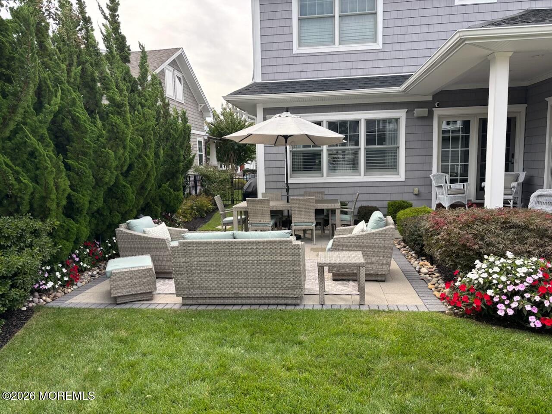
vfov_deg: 53.1
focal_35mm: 26
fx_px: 415
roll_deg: +1.5
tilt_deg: -6.6
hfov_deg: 67.3
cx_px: 276
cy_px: 207
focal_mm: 5.96
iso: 50
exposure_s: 1/742
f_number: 1.6
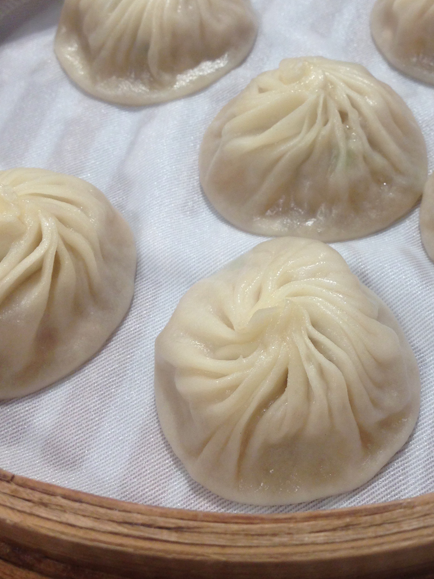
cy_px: 194
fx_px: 886
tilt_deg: -47.6
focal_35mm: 53
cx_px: 323
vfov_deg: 35.8
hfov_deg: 27.2
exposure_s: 1/40
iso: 64
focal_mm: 4.12
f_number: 2.4
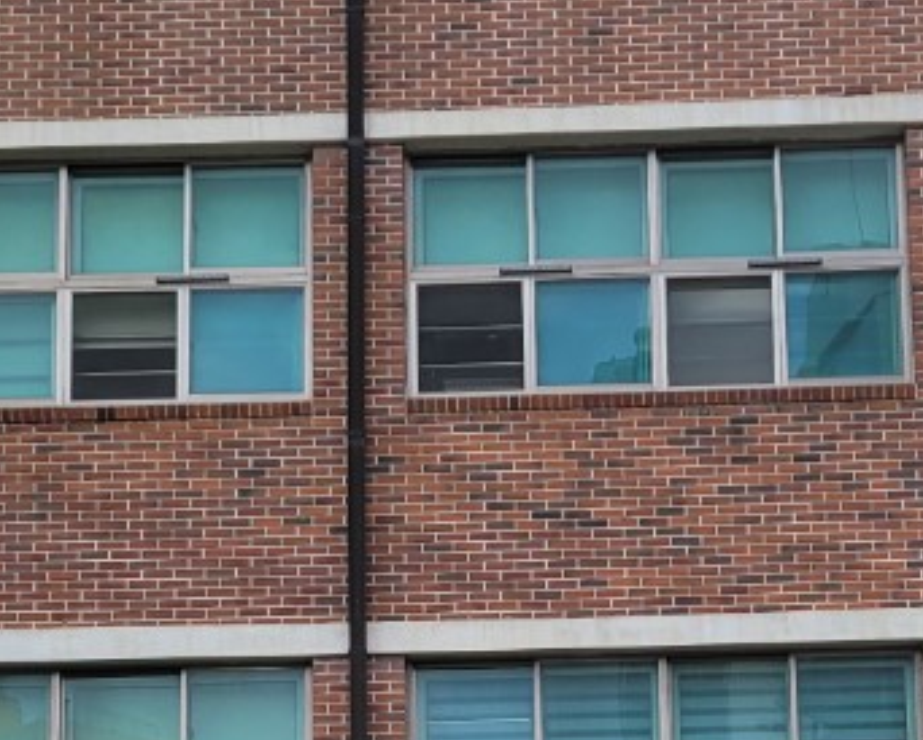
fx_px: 2597
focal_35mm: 95
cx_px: 551
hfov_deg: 20.1
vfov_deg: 15.1
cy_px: 1072
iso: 40
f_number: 1.8
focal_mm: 5.4
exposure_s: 1/1336
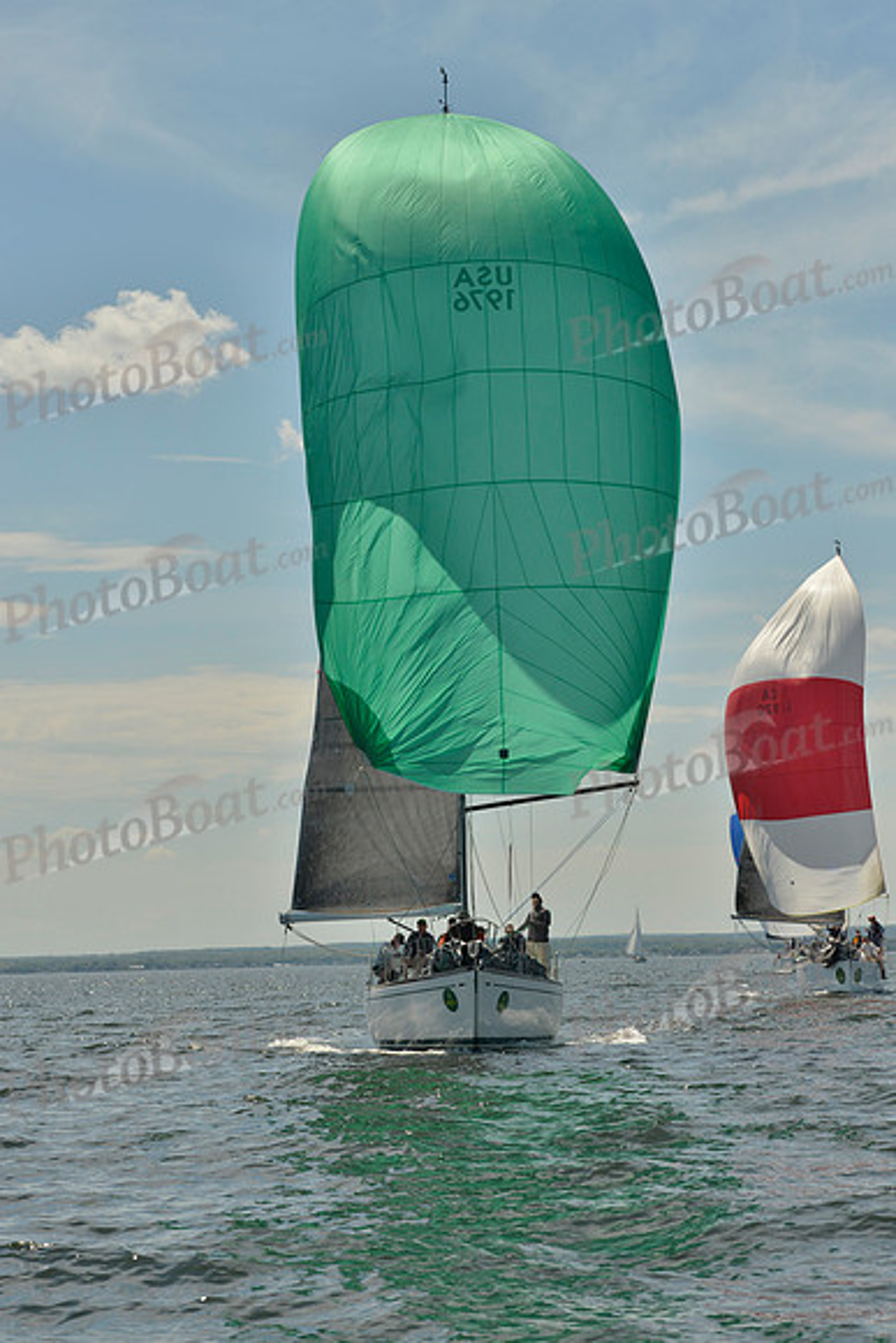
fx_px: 3358
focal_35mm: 90
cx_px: 448
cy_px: 672
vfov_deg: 22.6
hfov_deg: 15.2
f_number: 9
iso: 280
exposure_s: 1/1600
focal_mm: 90
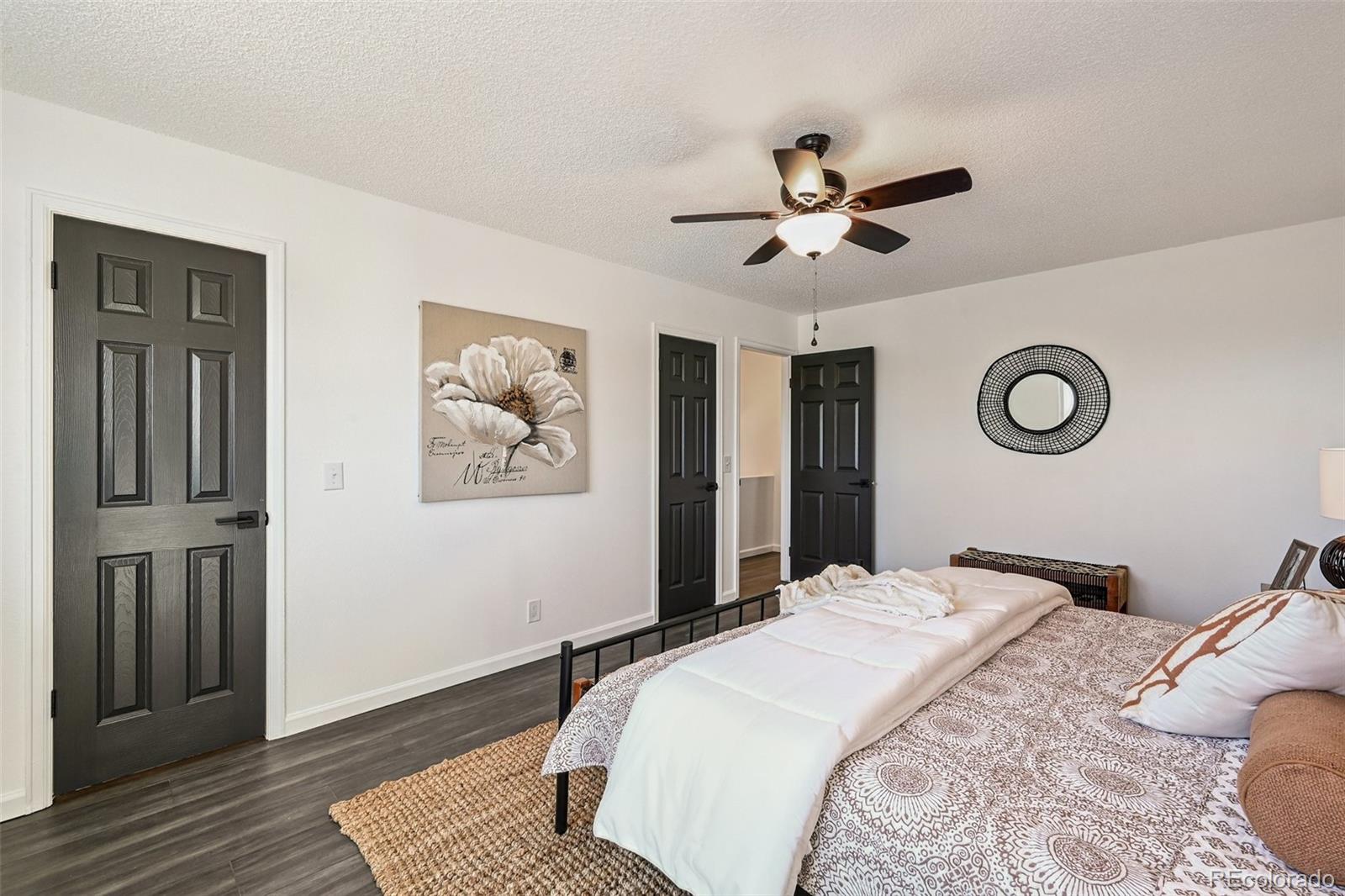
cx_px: 672
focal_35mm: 16
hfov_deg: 98.6
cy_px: 448
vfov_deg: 75.5
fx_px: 579
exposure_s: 1/6
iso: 400
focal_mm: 15.5
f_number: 10
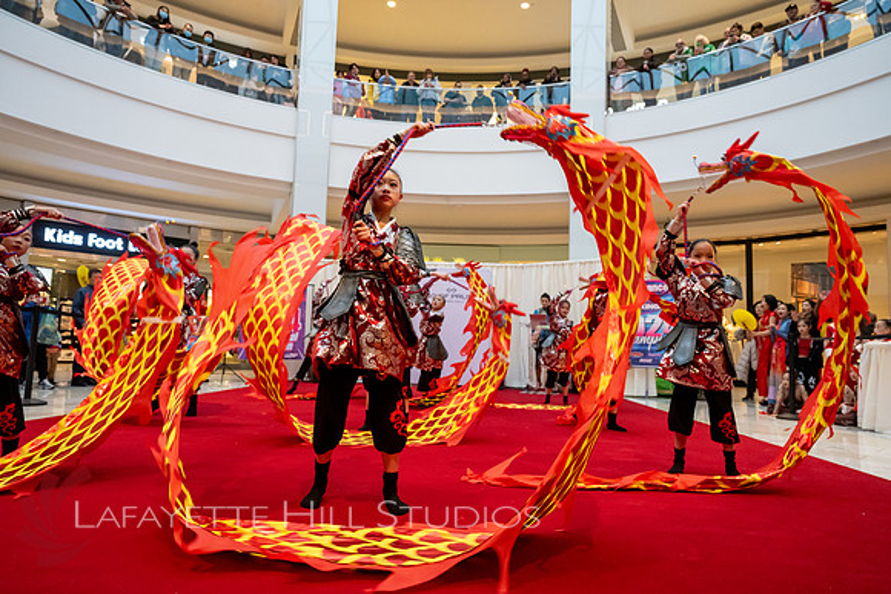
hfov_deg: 73.7
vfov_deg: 53.2
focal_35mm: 24
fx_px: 594
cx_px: 446
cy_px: 297
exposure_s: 1/500
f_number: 4
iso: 4000
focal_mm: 24
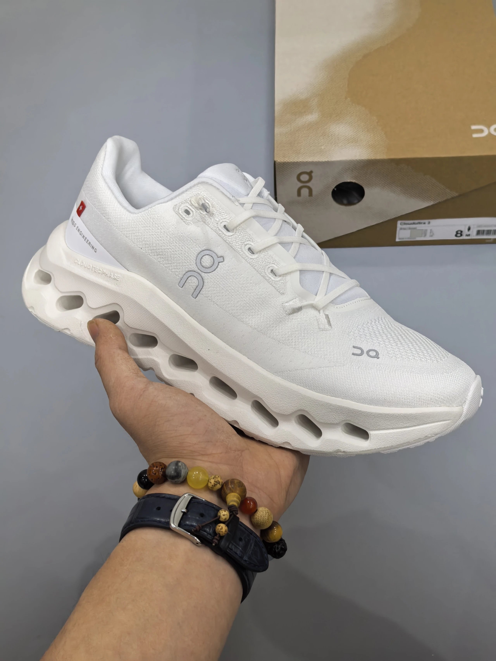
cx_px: 248
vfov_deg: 39.7
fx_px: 917
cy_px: 330
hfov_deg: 30.3
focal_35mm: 48
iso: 160
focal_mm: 5.75
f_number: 2
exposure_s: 1/50
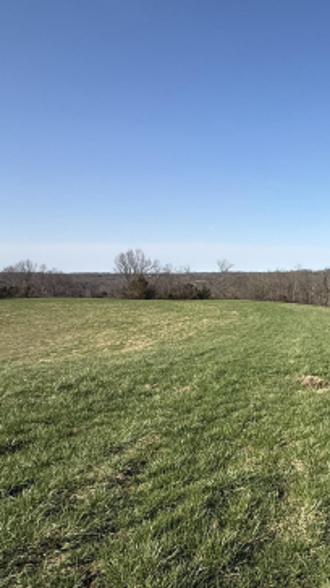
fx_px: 436
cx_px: 349
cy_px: 322
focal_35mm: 28
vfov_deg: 67.8
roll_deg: +0.9
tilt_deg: -6.2
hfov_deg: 36.2
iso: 50
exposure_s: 1/2165
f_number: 2.2
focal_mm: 2.22
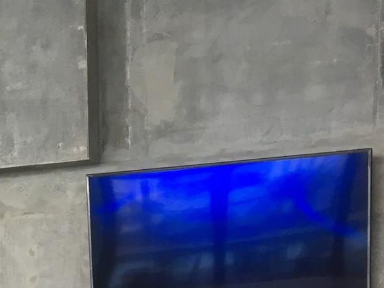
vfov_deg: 17.6
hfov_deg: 24.4
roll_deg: +0.9
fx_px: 865
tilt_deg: -6.2
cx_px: 43
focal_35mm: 78
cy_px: 386
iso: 64
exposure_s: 1/30
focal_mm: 4.15
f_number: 2.2
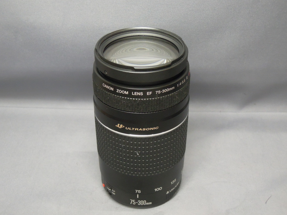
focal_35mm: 52
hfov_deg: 36.8
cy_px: 111
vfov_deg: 28.0
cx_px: 138
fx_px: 431
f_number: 3.3
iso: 720
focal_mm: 9
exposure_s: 1/50
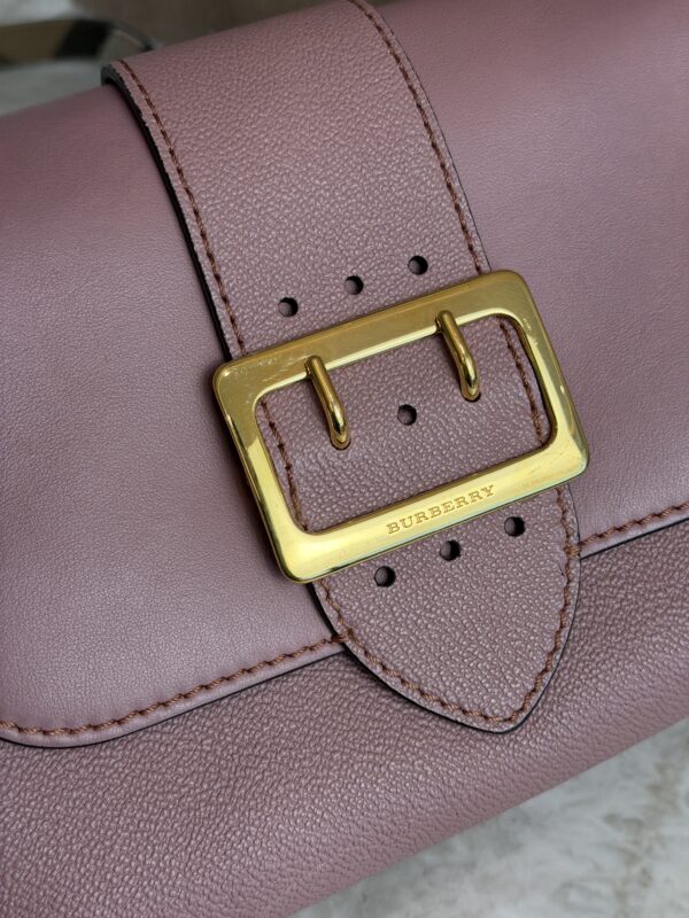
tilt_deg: -44.0
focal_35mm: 48
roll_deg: +8.1
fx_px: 1274
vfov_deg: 39.7
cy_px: 459
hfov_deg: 30.3
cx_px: 344
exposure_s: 1/196
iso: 100
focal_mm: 6.76
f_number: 1.78
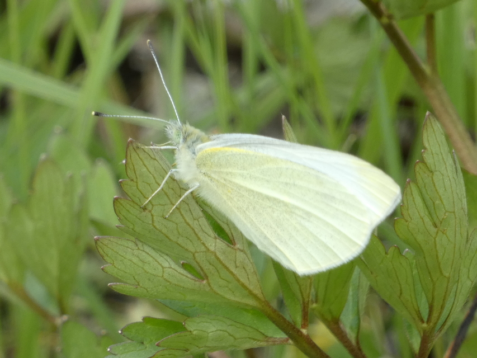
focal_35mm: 584
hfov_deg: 3.4
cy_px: 179
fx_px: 8049
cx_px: 238
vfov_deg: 2.5
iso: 125
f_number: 5.6
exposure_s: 1/100
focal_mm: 104.7
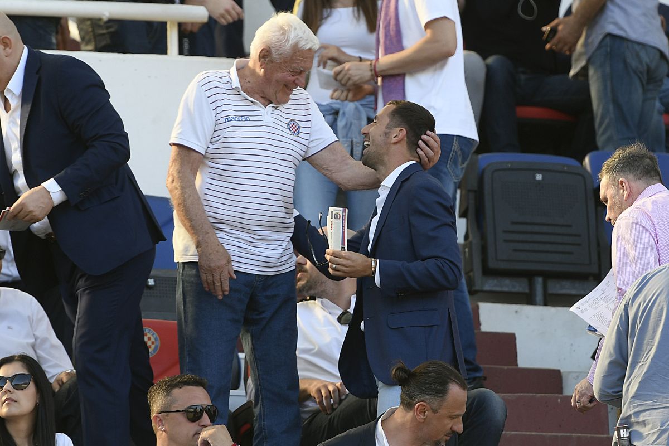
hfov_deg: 6.9
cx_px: 334
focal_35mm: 300
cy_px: 223
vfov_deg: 4.6
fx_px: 5575
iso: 400
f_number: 3.5
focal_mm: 200
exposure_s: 1/800
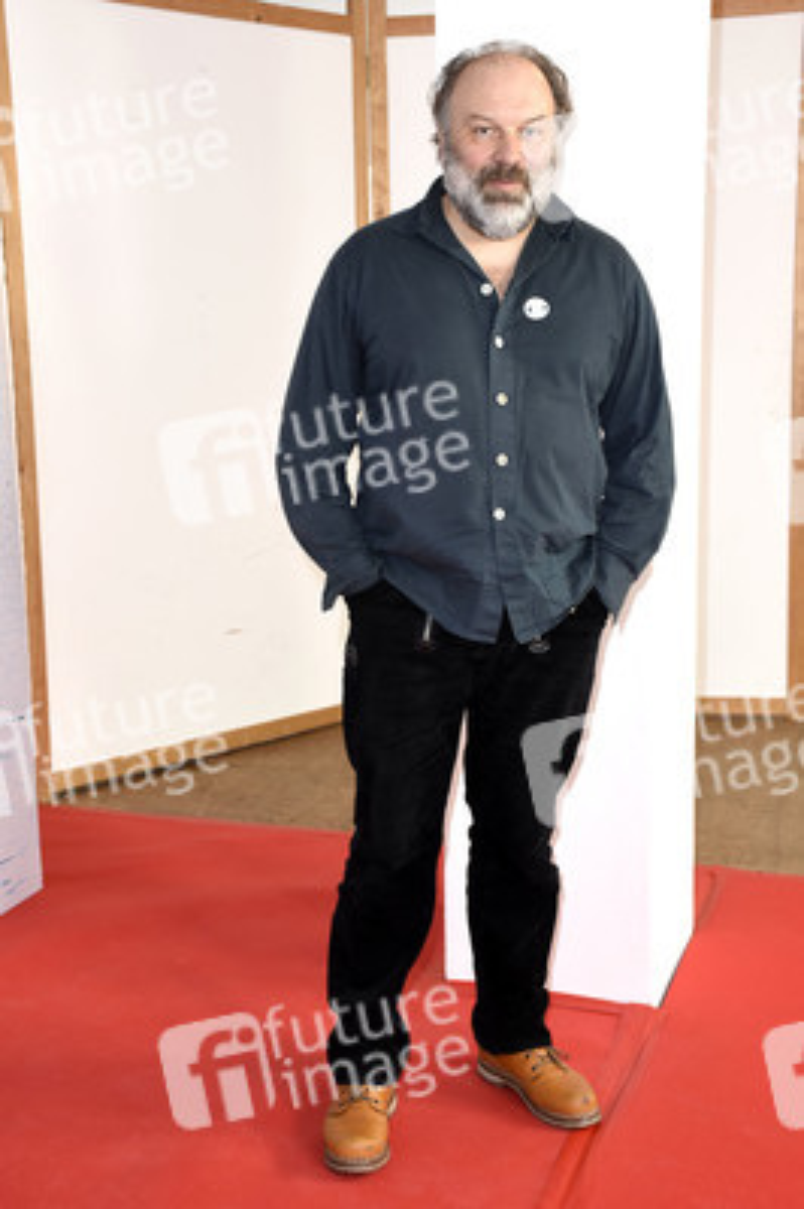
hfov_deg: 28.0
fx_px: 1611
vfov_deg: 41.1
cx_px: 402
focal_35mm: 48
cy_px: 604
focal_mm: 32
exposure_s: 1/60
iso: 640
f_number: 6.3
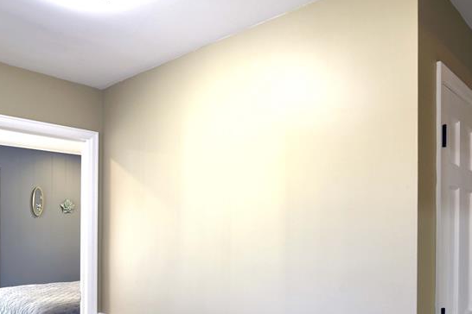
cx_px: 271
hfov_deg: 61.6
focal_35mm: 30
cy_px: 223
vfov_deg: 42.7
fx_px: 393
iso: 400
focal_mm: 16
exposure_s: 1/13
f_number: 9
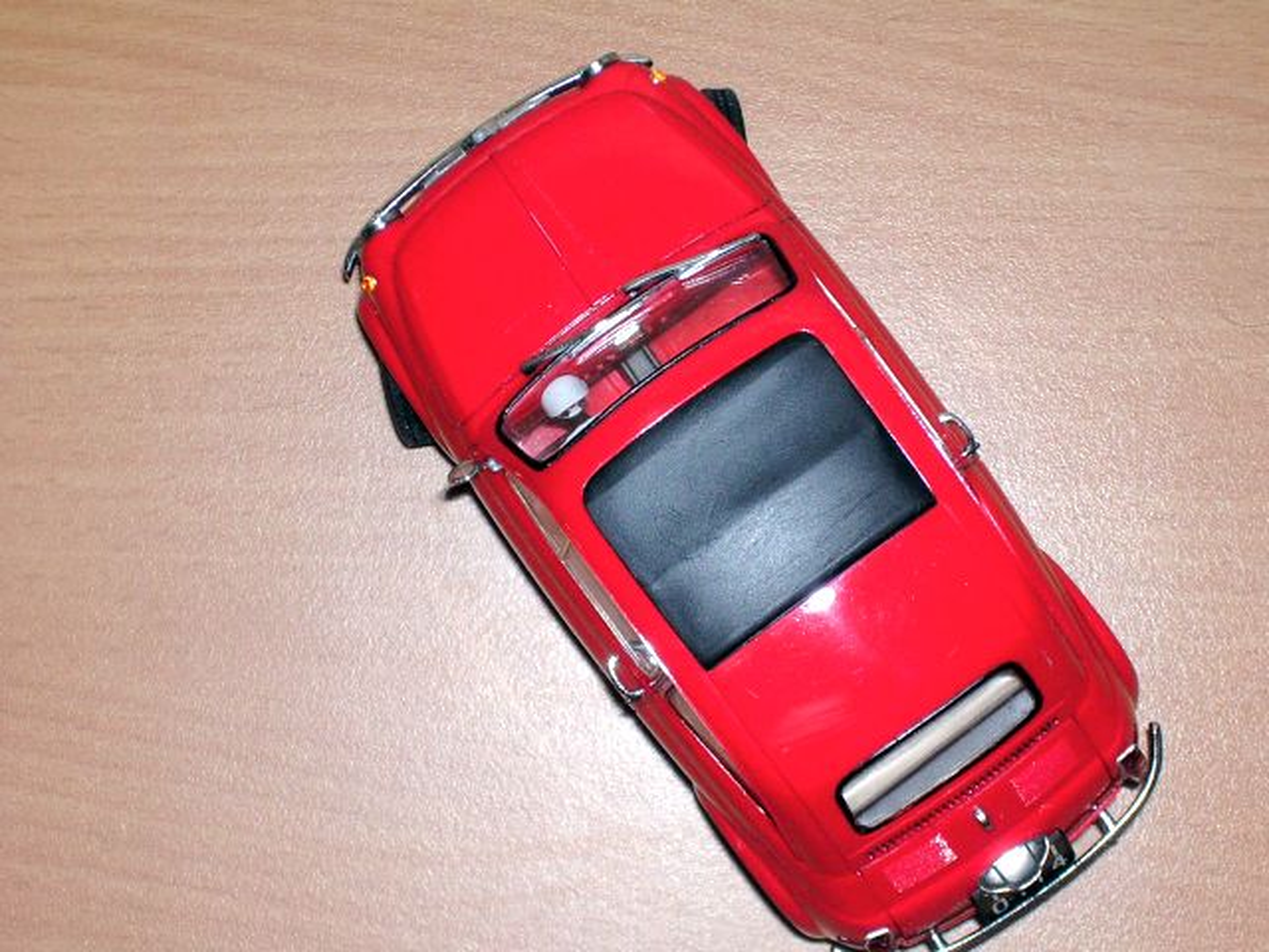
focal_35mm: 115
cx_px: 634
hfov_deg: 17.1
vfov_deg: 12.9
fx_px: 4216
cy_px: 476
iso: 100
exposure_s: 1/60.1
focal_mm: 17.4
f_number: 4.9
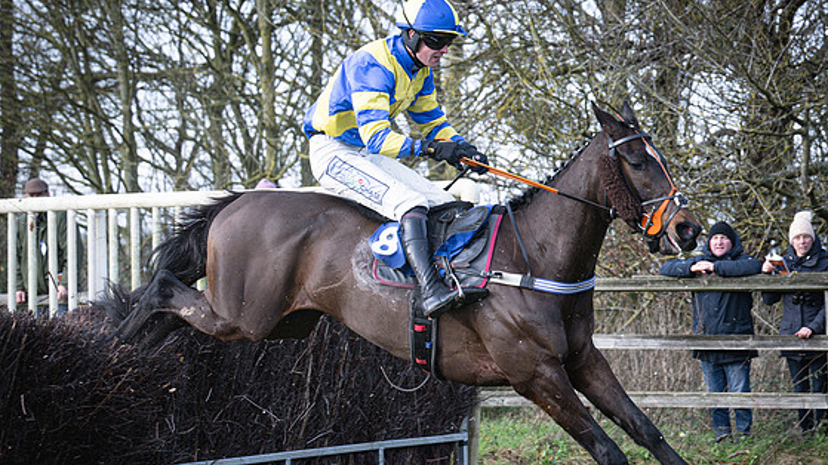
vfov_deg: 8.8
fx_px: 3029
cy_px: 247
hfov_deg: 15.5
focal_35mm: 138
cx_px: 572
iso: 400
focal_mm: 70
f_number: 4
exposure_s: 1/1000
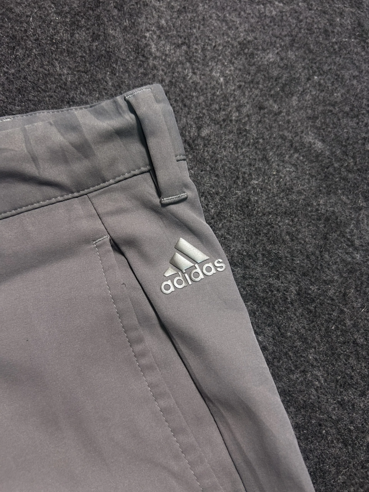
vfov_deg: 67.3
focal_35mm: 26
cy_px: 246
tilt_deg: -48.1
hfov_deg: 53.1
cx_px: 184
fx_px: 370
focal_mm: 5.7
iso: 100
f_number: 1.5
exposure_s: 1/50
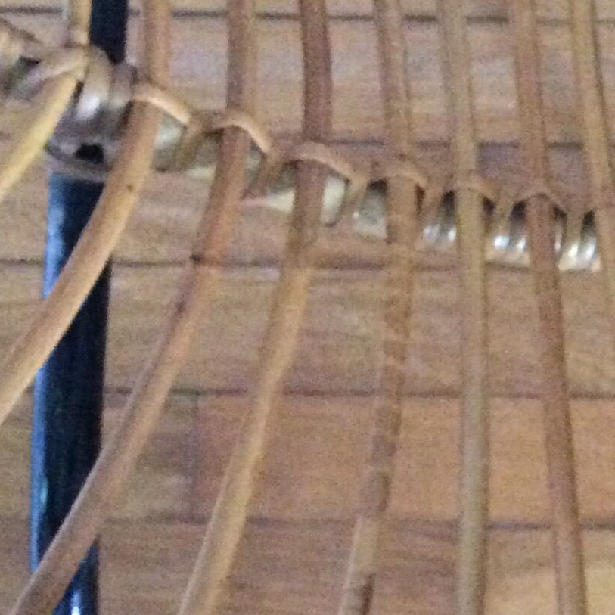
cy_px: 489
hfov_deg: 19.0
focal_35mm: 90
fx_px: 1809
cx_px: 530
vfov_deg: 19.1
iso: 640
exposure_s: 1/17
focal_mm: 3.3
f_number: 2.4
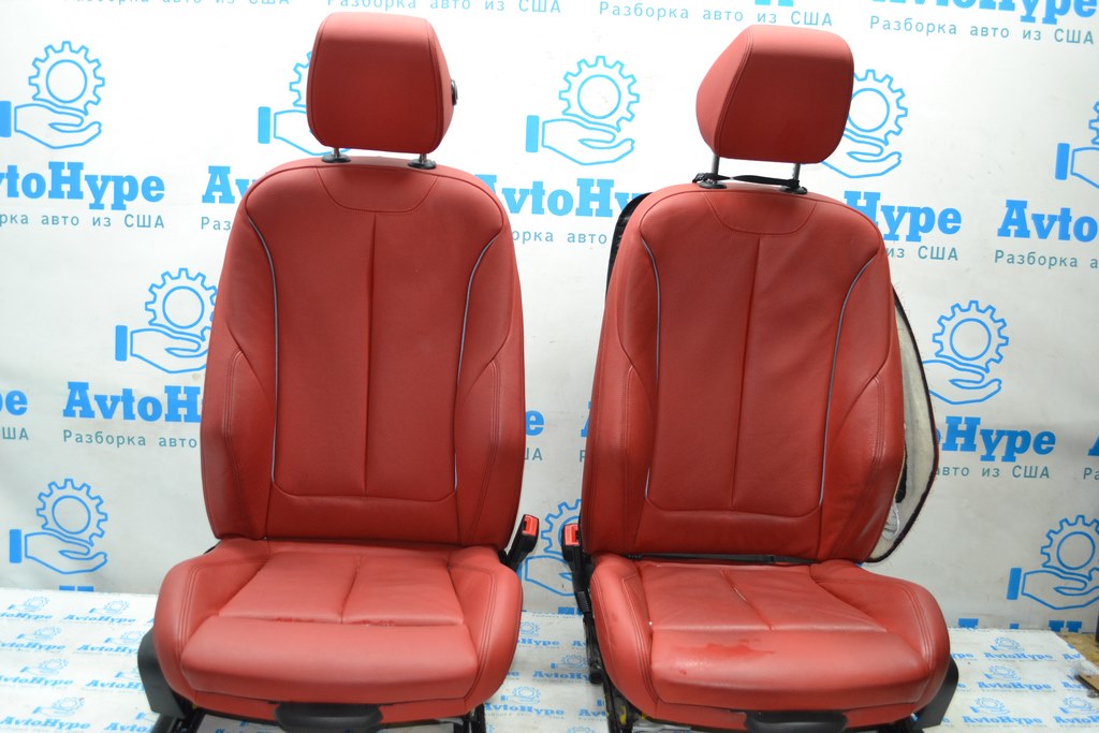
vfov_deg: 40.0
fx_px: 1007
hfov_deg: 57.2
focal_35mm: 33
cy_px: 366
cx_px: 550
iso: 500
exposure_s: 1/60
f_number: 3.8
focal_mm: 22
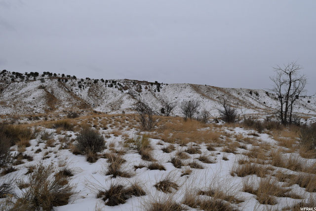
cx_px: 158
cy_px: 106
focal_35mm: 27
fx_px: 237
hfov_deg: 67.3
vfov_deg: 48.0
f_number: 10
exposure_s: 1/400
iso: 200
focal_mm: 18
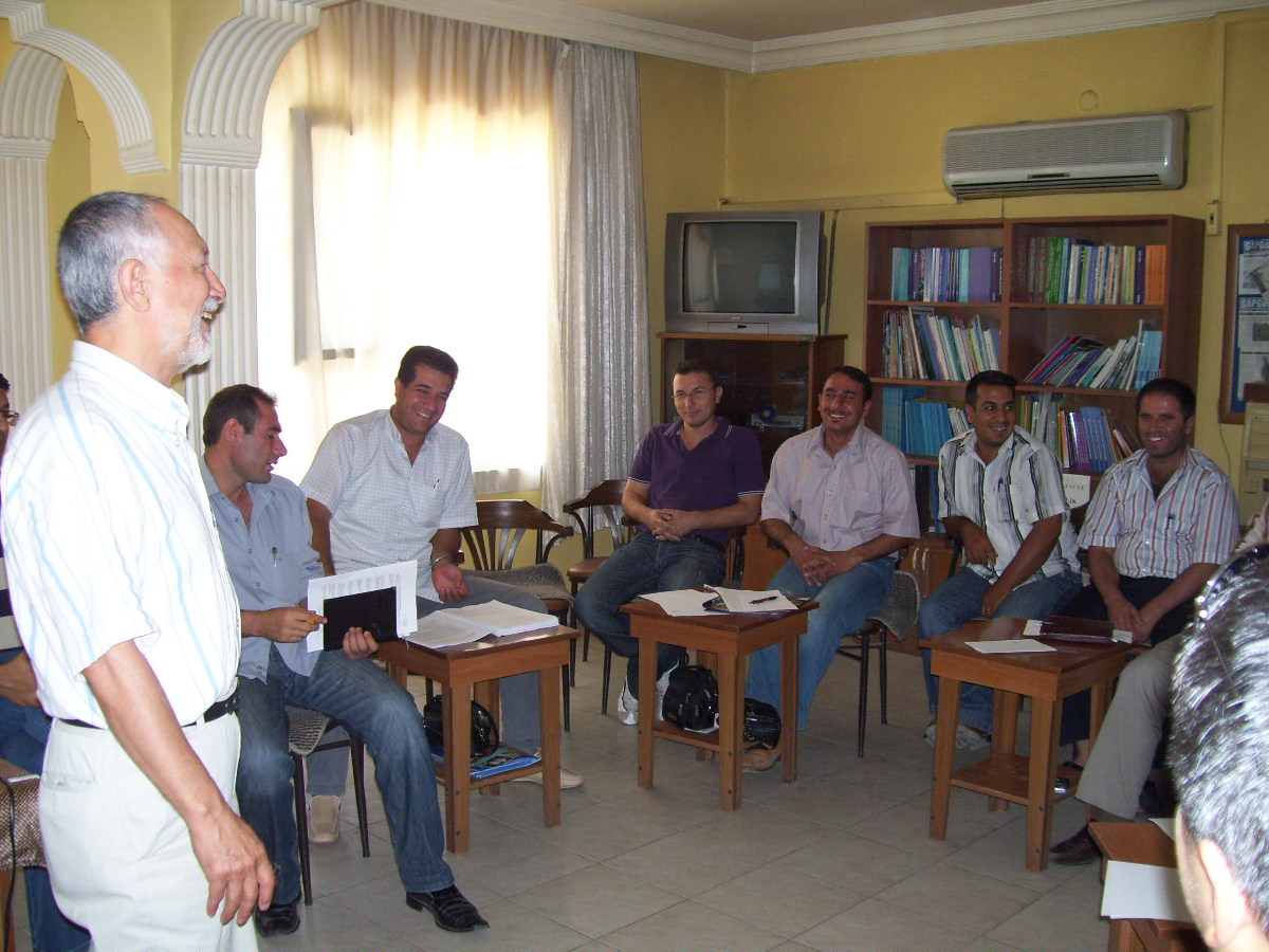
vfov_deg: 39.7
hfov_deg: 51.4
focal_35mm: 36
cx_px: 634
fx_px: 1320
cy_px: 476
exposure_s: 1/60
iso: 200
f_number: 2.7
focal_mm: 6
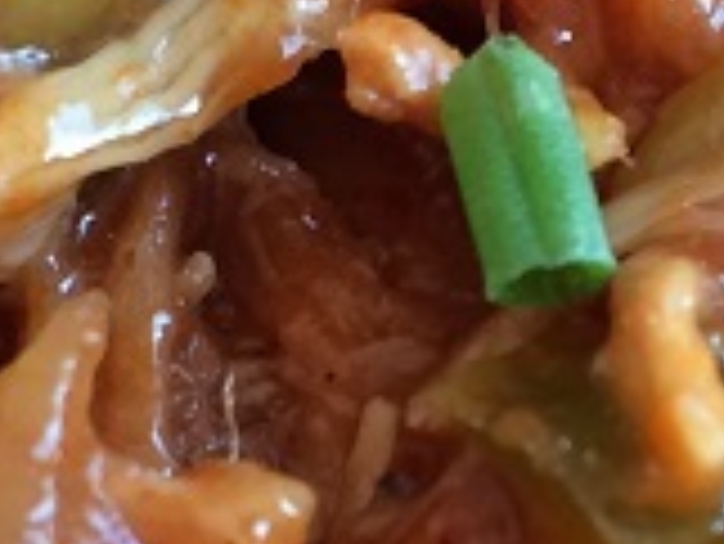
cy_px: 602
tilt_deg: -67.7
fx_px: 2951
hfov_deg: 13.9
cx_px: 632
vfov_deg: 10.4
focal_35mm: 141
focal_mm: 4.15
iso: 50
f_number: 2.2
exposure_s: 1/30
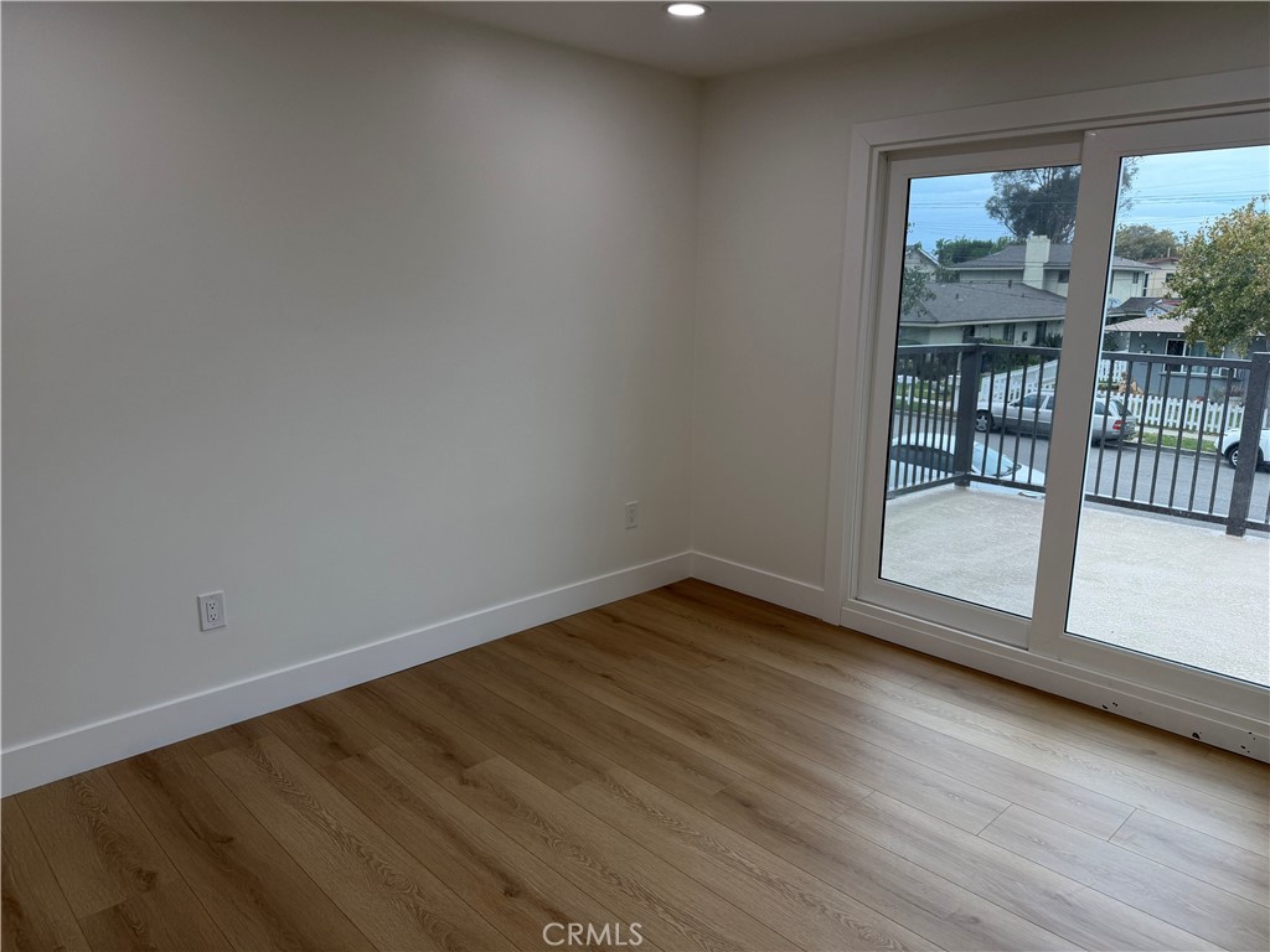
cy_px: 476
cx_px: 635
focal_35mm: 24
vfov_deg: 56.8
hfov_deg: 71.6
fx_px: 881
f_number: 1.78
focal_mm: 6.76
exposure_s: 1/160
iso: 64
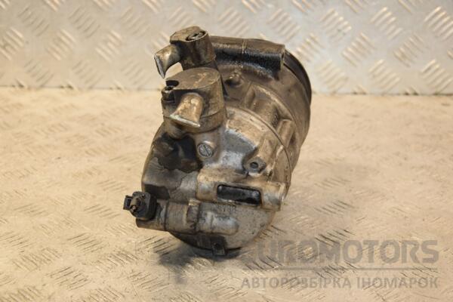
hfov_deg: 26.0
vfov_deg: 17.5
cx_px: 226
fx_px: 981
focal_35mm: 78
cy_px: 151
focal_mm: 52
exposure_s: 1/200
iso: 800
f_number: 5.6
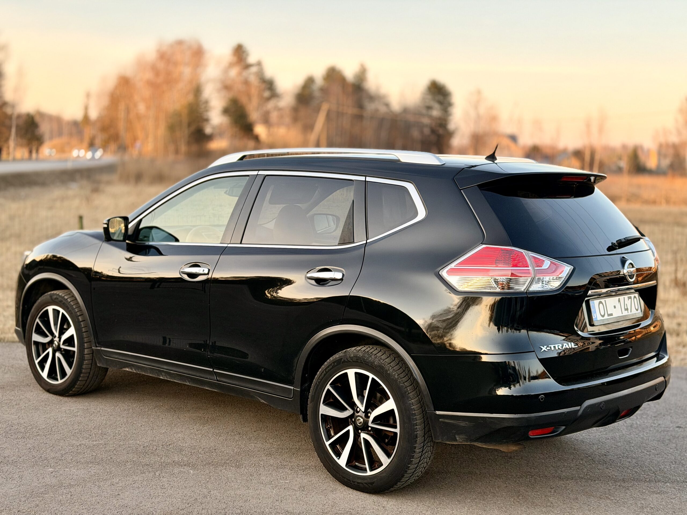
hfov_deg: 39.7
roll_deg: -1.6
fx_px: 953
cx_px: 344
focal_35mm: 48
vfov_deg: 30.3
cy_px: 258
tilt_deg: -6.7
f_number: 1.78
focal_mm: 6.76
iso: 80
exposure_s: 1/469
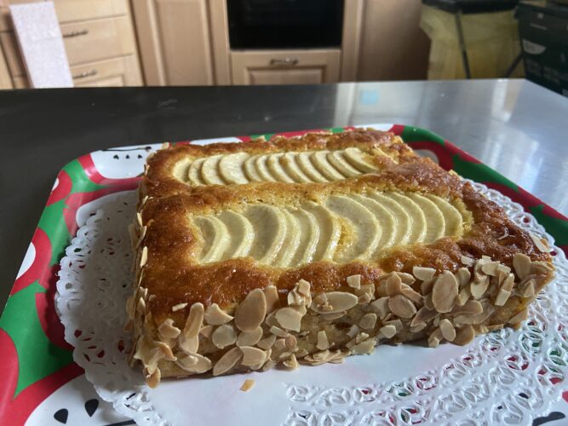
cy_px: 213
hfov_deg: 67.3
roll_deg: +0.0
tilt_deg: -32.5
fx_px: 427
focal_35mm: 26
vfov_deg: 53.0
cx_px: 284
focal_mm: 4.25
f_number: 1.8
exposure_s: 1/60
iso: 250
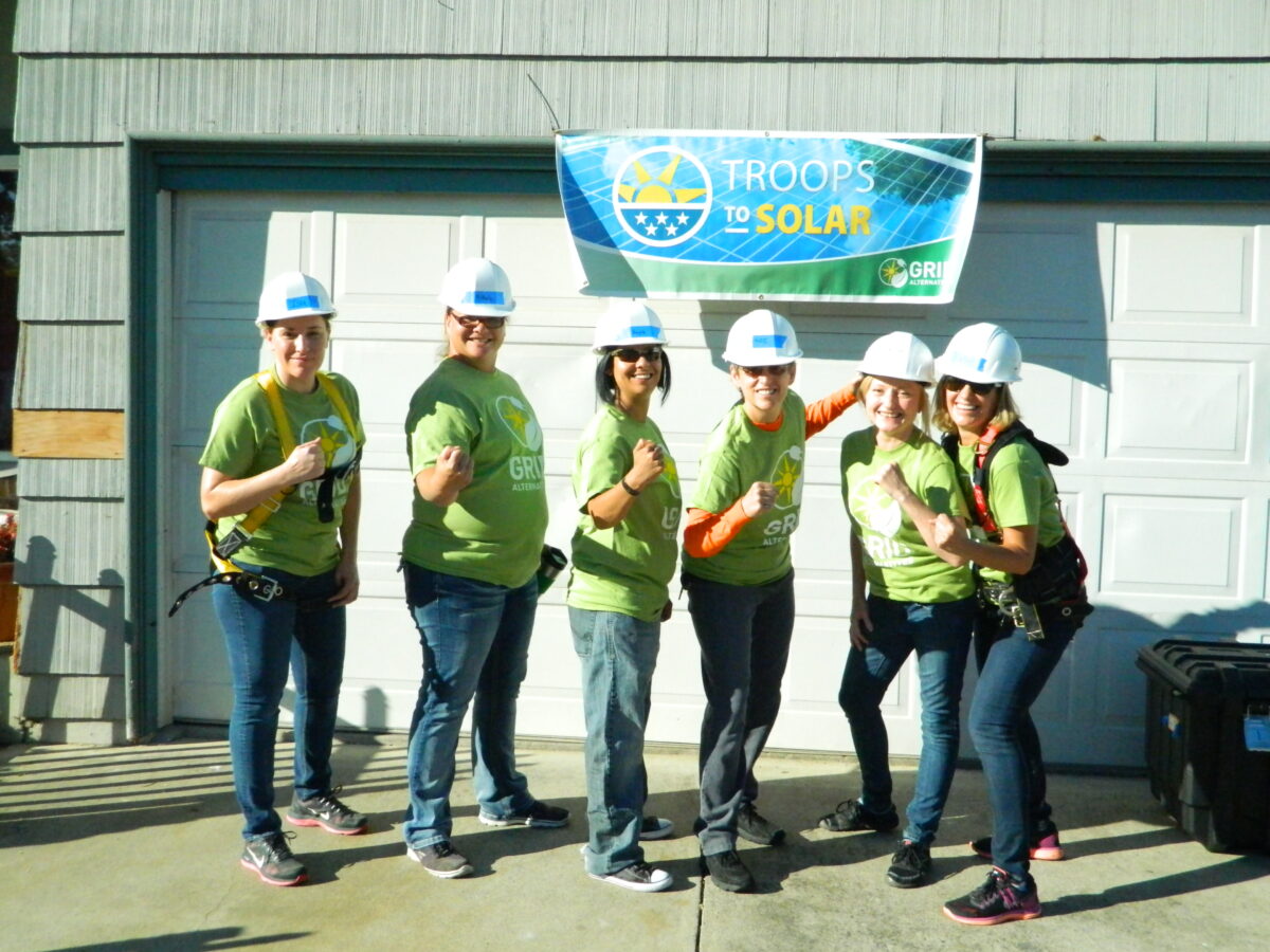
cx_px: 635
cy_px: 476
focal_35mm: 35
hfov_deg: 52.6
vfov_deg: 40.7
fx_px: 1284
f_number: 9.4
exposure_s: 1/1000
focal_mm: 6.2
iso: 800
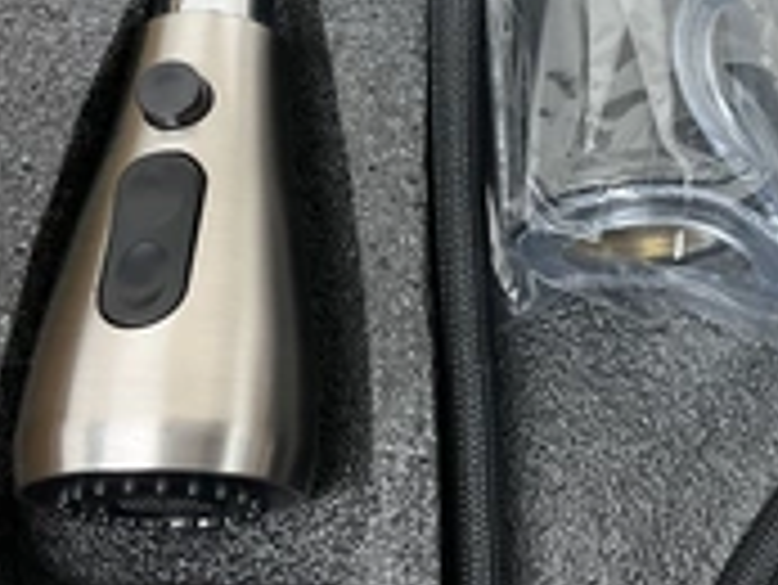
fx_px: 1507
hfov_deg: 28.4
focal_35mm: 67
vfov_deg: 21.6
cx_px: 612
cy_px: 94
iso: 64
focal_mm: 3
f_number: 1.8
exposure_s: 1/60
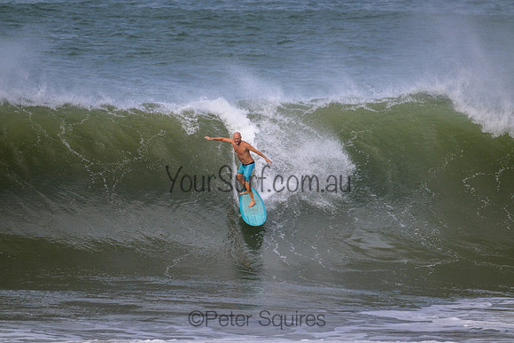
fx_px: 11424
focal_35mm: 800
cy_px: 172
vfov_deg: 1.7
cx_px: 257
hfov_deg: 2.6
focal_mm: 800
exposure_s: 1/2000
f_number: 11
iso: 1100
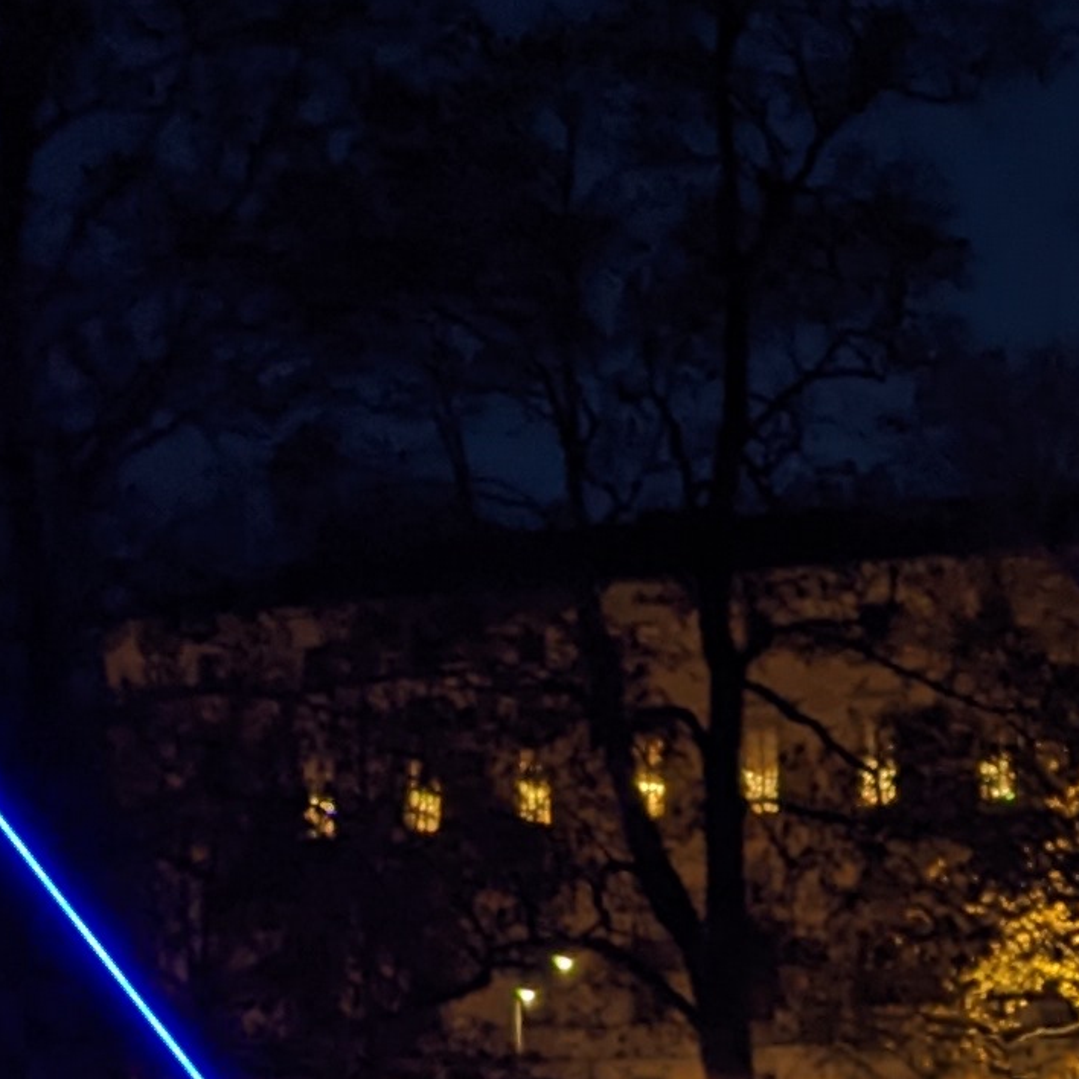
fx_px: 4796
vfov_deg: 12.0
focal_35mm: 136
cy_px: 1786
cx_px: 1765
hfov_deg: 12.1
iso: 142
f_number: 1.73
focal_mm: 4.38
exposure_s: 1/11.1
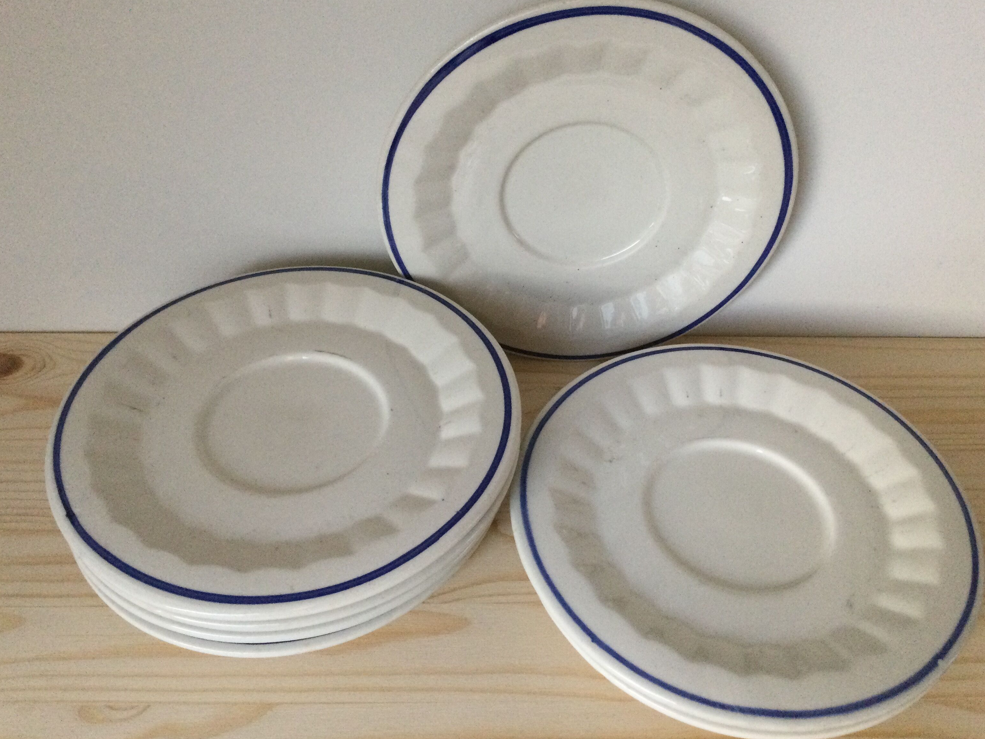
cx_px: 502
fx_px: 939
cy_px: 361
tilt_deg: -43.9
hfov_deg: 55.3
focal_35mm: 33
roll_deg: -2.2
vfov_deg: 42.9
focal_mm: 3.3
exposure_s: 1/33
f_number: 2.4
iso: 200
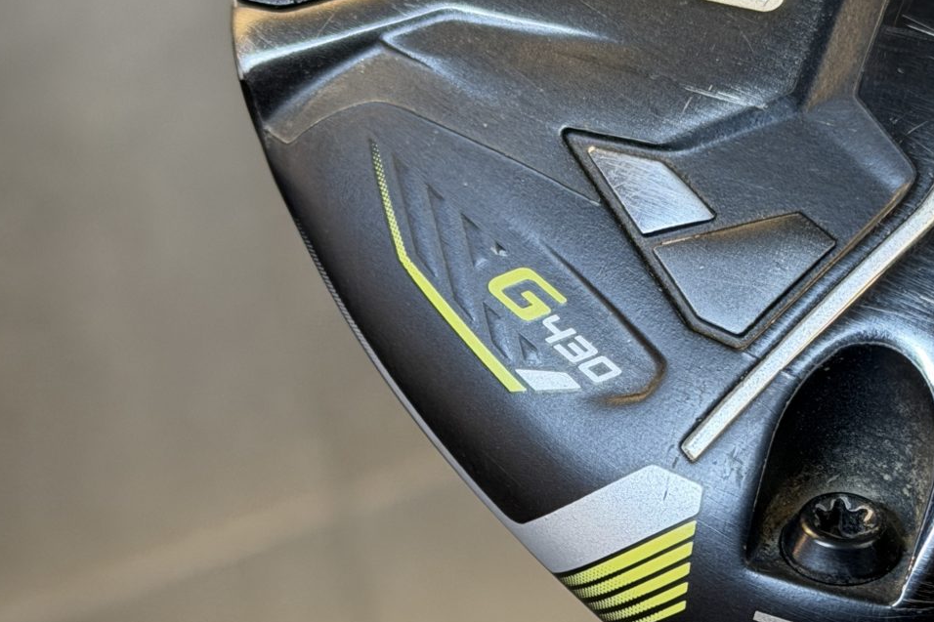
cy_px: 355
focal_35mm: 107
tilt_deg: -55.3
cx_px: 740
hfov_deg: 18.9
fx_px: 2775
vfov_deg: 12.8
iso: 125
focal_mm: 6.76
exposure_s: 1/50
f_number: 1.78
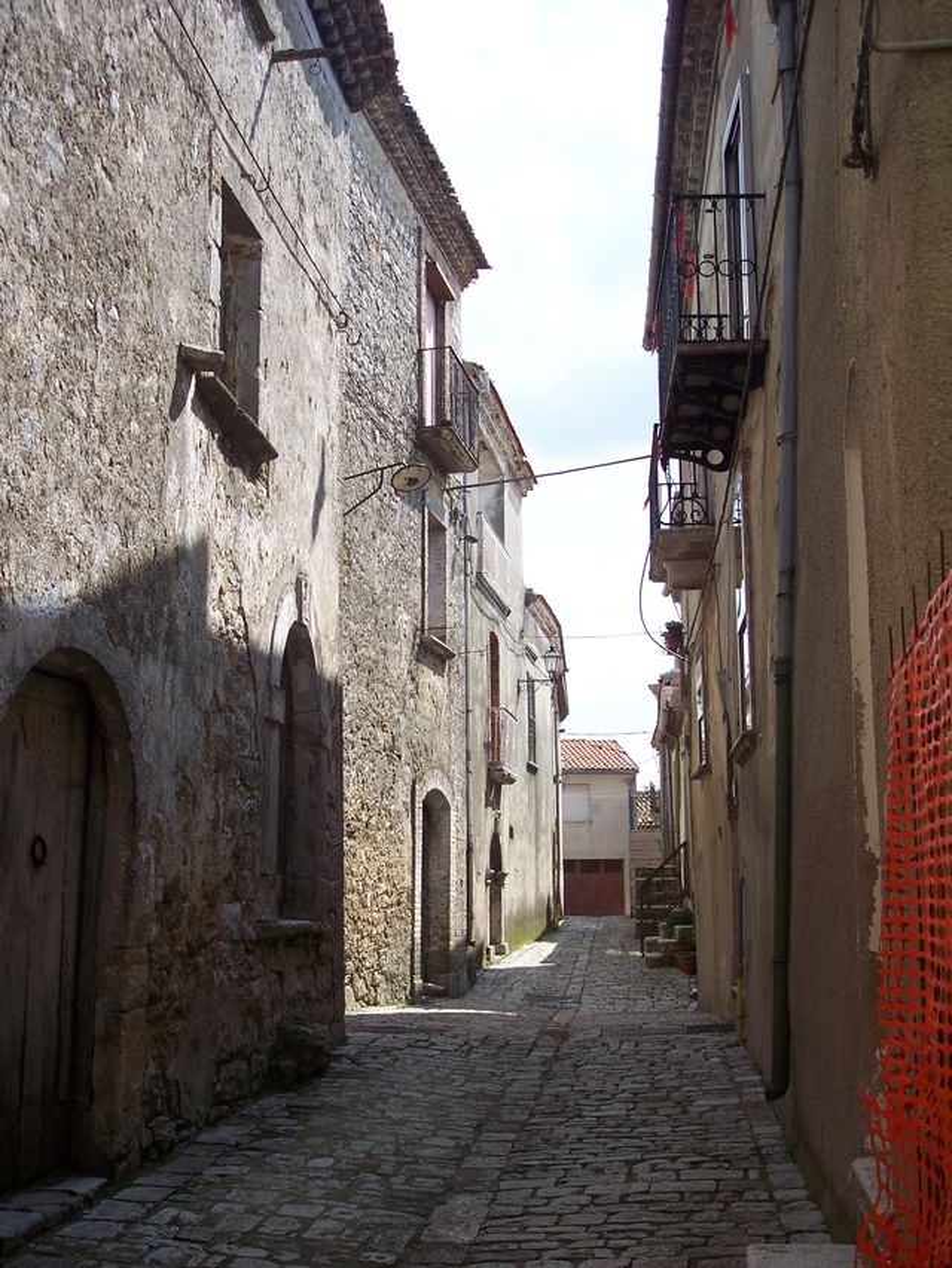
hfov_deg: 36.8
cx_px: 476
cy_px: 634
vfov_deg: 47.9
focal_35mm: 39
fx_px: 1430
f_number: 4
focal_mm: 8
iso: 100
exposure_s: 1/500
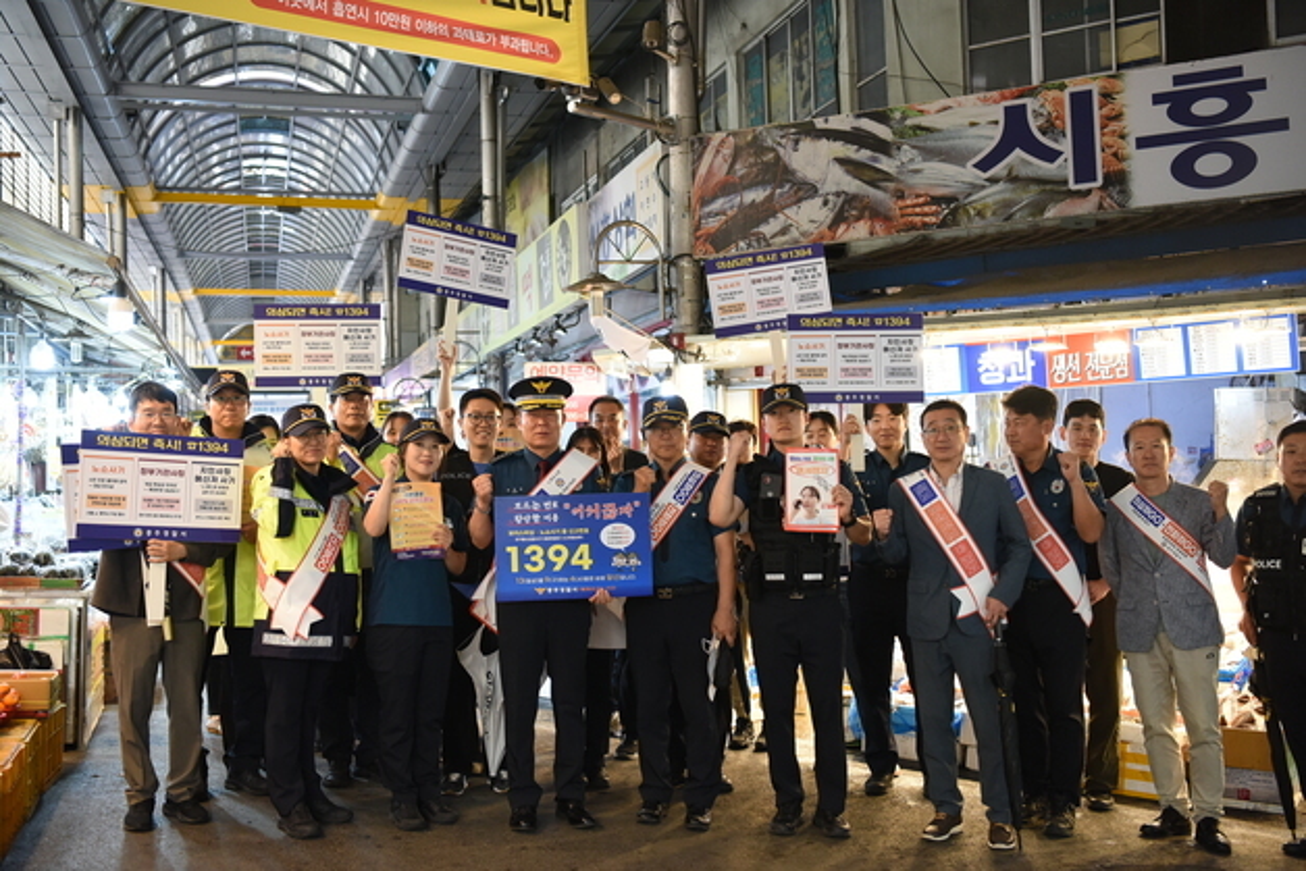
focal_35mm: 40
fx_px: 1451
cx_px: 653
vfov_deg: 33.4
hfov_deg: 48.4
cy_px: 436
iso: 1800
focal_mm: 40
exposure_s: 1/250
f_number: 2.8
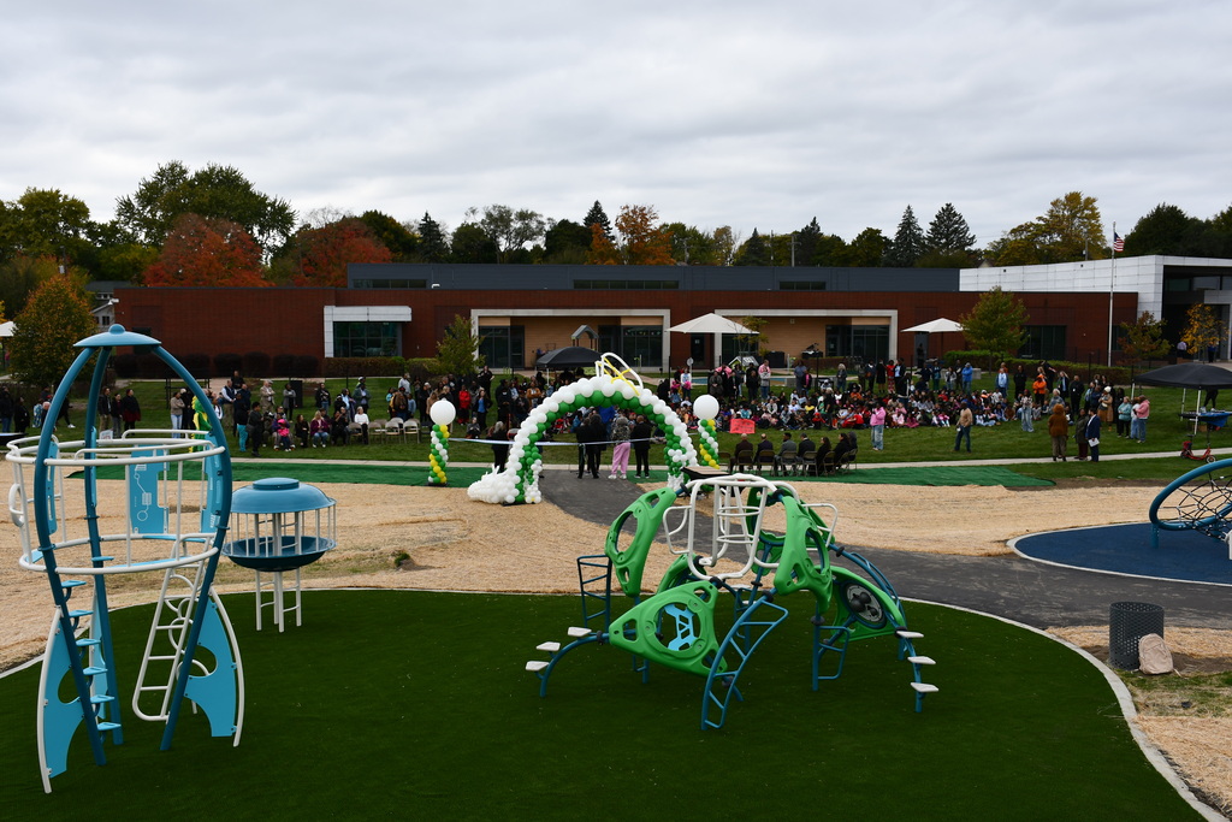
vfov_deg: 38.9
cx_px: 616
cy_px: 411
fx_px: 1164
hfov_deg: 55.8
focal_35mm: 34
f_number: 8
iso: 125
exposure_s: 1/250
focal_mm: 23
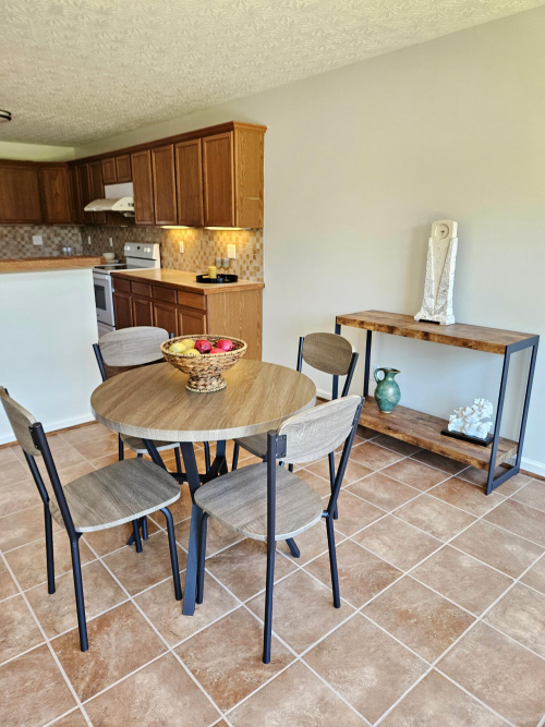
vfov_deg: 73.9
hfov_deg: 58.9
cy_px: 364
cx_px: 272
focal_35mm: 23
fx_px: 483
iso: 250
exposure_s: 1/120
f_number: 1.8
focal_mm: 5.4
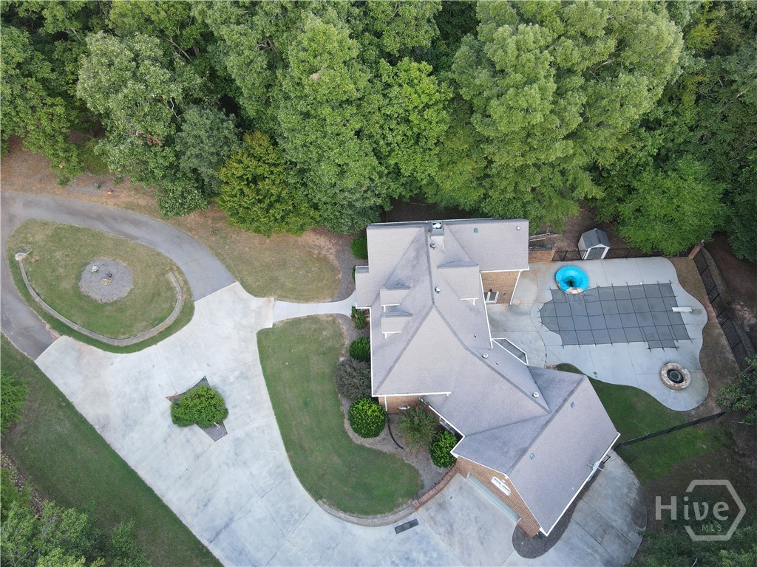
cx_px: 378
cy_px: 284
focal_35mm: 24
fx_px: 525
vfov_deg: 56.8
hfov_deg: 71.6
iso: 100
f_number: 2.8
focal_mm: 4.5
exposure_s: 1/15
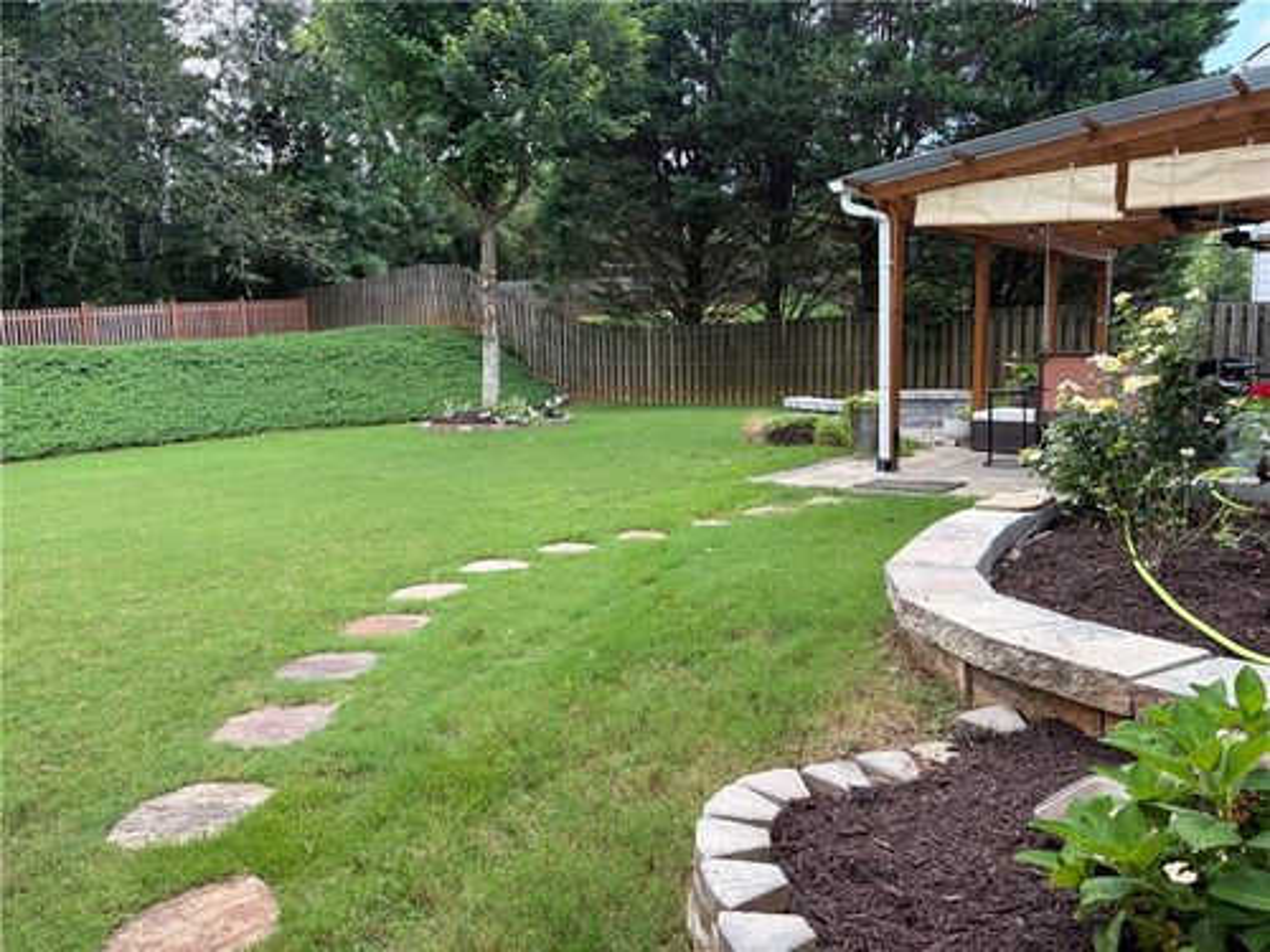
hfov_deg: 67.3
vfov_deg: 53.1
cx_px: 635
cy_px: 476
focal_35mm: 26
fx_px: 954
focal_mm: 5.96
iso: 50
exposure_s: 1/462
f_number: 1.6
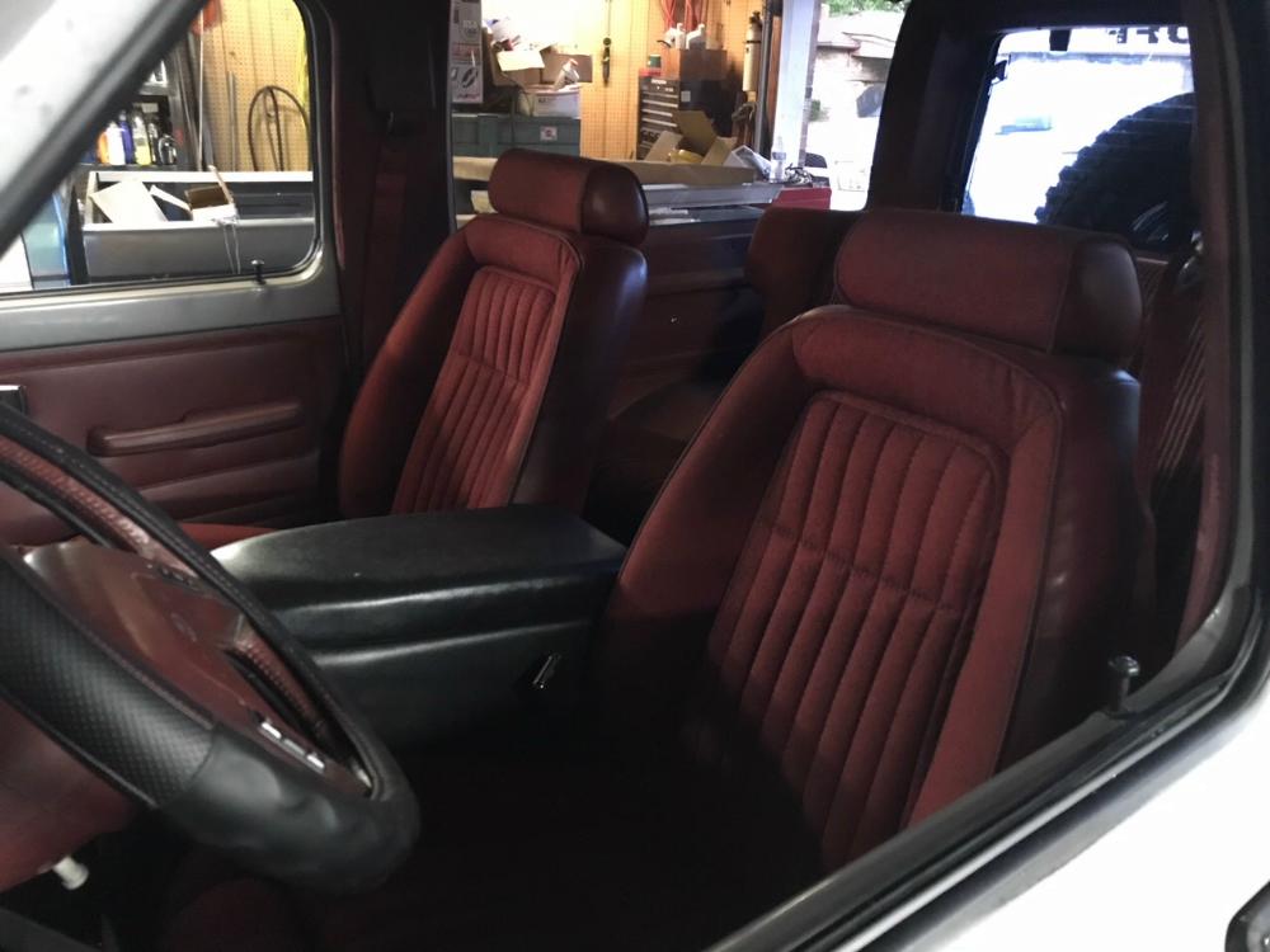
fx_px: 1027
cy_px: 476
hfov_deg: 63.4
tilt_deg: -22.3
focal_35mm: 28
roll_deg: -2.9
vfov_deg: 49.7
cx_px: 635
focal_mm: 3.99
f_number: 1.8
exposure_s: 1/4
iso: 200
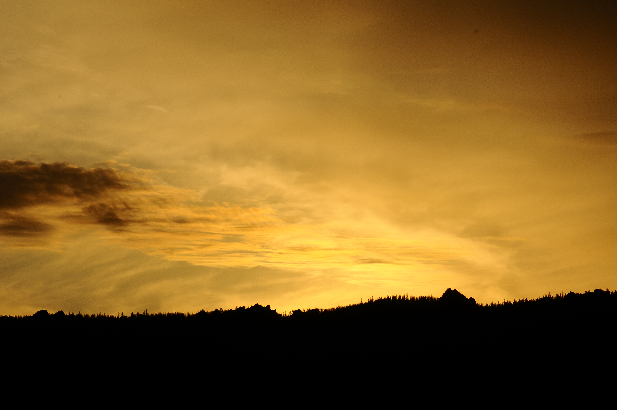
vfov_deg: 8.6
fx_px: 2713
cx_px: 307
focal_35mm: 159
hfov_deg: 13.0
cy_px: 206
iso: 200
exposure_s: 1/500
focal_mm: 105
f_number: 20
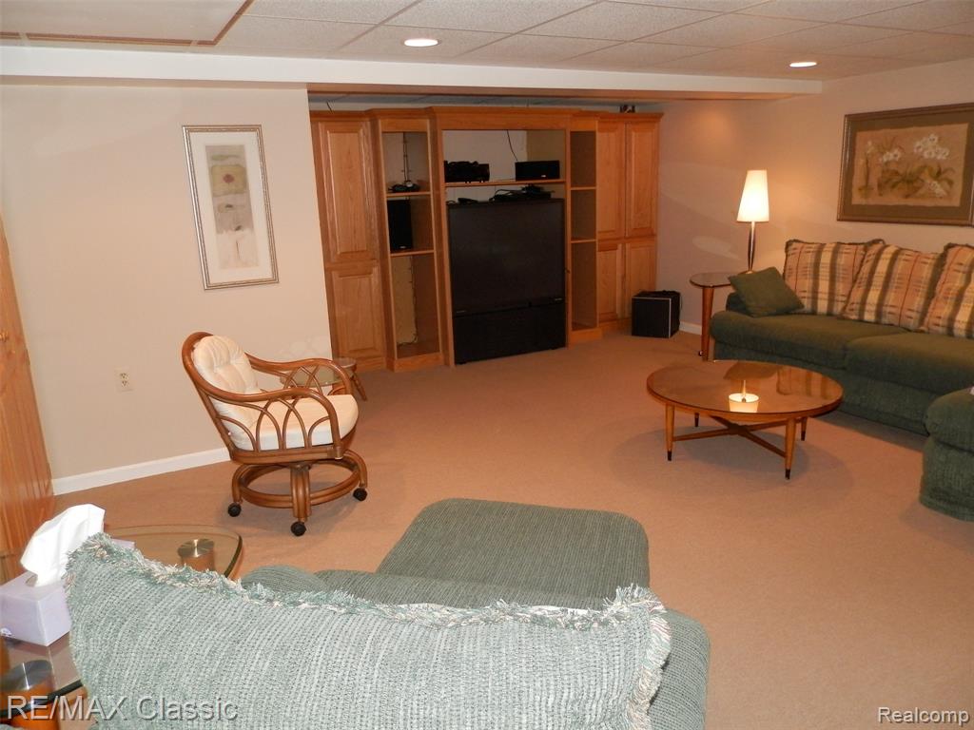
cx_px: 487
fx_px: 703
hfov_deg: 69.4
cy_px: 365
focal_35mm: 25
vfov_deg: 54.9
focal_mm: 4.5
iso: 200
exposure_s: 1/30
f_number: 3.1
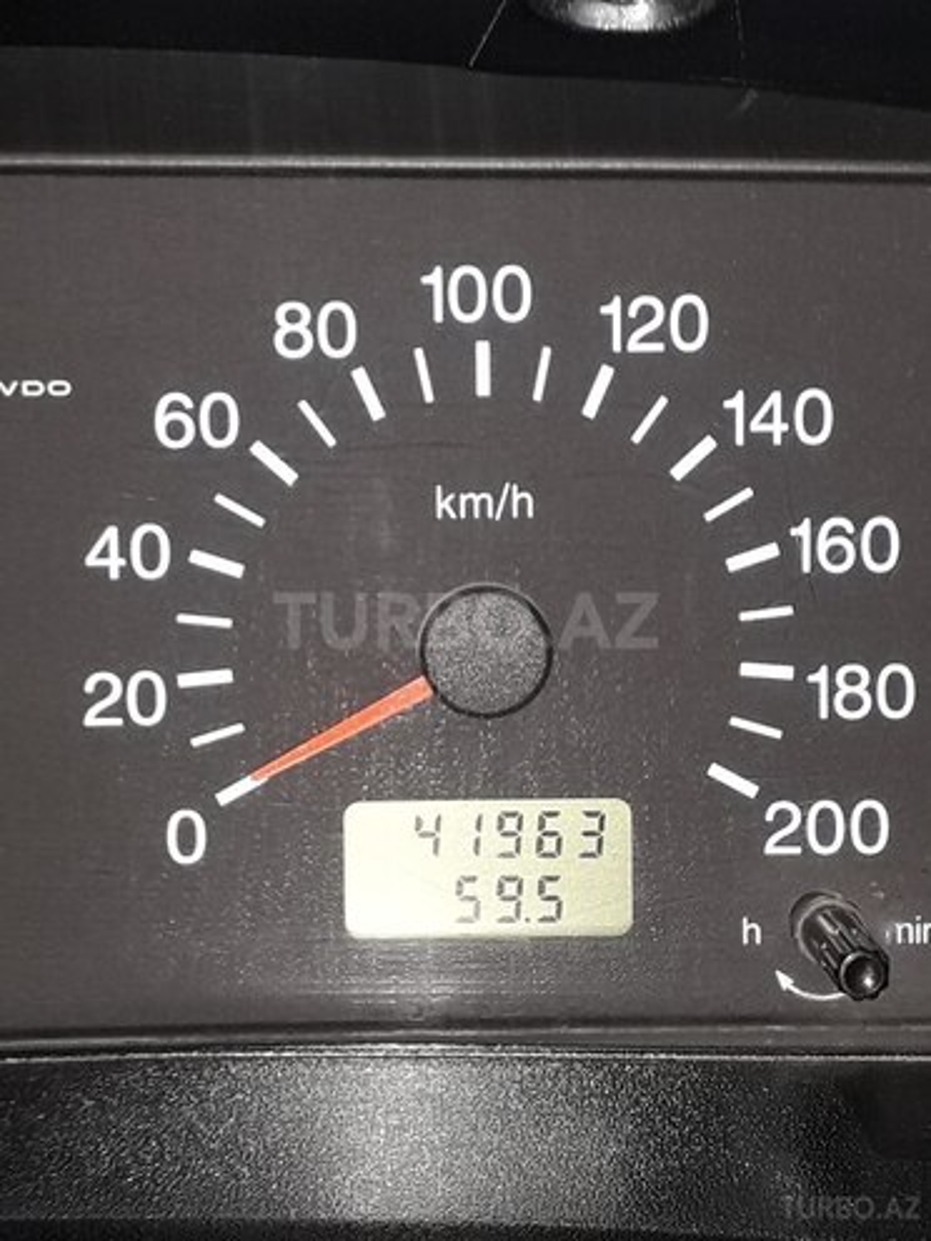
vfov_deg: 65.3
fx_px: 968
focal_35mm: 27
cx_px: 466
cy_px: 620
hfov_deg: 51.4
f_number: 1.9
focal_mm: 3.6
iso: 50
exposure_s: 1/50
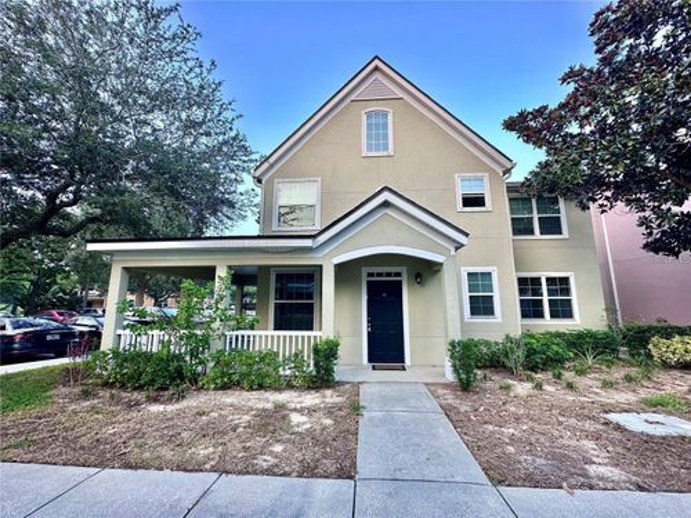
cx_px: 346
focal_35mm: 14
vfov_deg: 85.7
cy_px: 259
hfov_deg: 102.1
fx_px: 279
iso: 50
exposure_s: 1/99
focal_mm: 2.22
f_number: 2.2
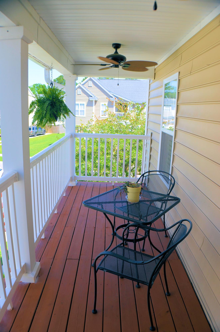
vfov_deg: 57.3
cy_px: 166
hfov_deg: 39.8
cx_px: 110
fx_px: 304
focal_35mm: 33
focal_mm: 22
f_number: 7.1
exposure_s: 1/200
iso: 200
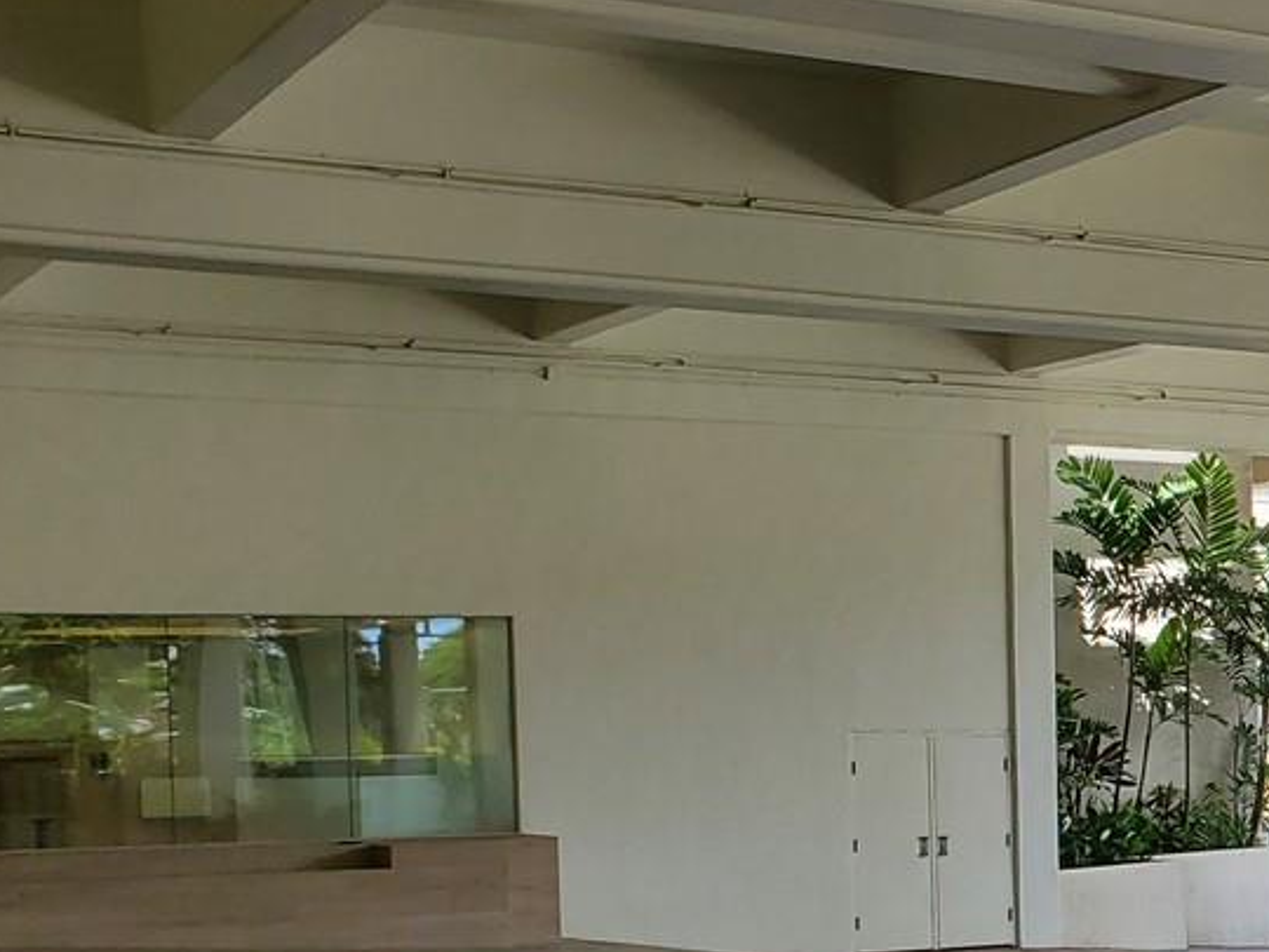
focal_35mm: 77
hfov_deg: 22.8
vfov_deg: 18.9
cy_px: 818
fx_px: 2823
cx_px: 1603
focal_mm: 4.3
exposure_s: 1/415
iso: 50
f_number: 2.4
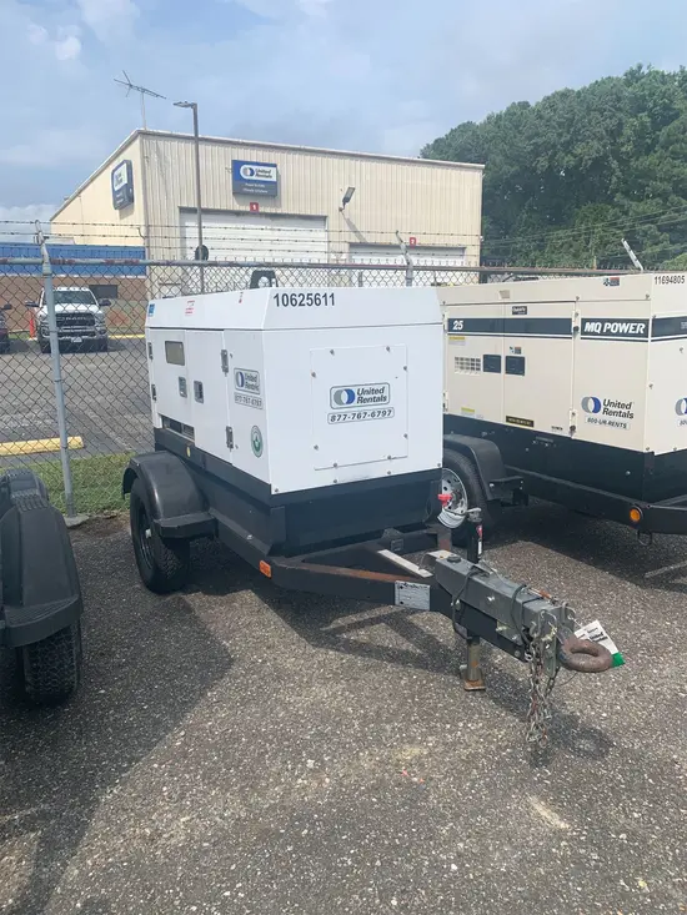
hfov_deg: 53.1
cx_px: 344
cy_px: 458
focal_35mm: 26
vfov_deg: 67.3
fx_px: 688
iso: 25
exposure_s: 1/3185
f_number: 1.8
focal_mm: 4.25
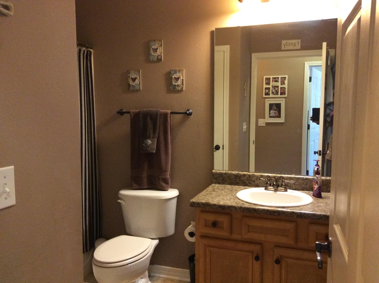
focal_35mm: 32
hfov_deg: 56.9
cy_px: 142
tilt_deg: -5.9
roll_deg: +0.4
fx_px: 350
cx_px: 190
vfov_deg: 44.1
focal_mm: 3.3
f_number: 2.4
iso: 250
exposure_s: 1/24
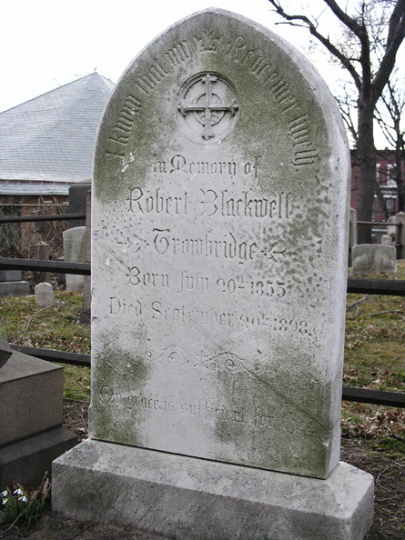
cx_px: 202
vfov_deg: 38.2
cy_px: 270
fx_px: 781
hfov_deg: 29.1
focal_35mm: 50
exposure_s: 1/164
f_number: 3.5
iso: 50
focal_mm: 12.7
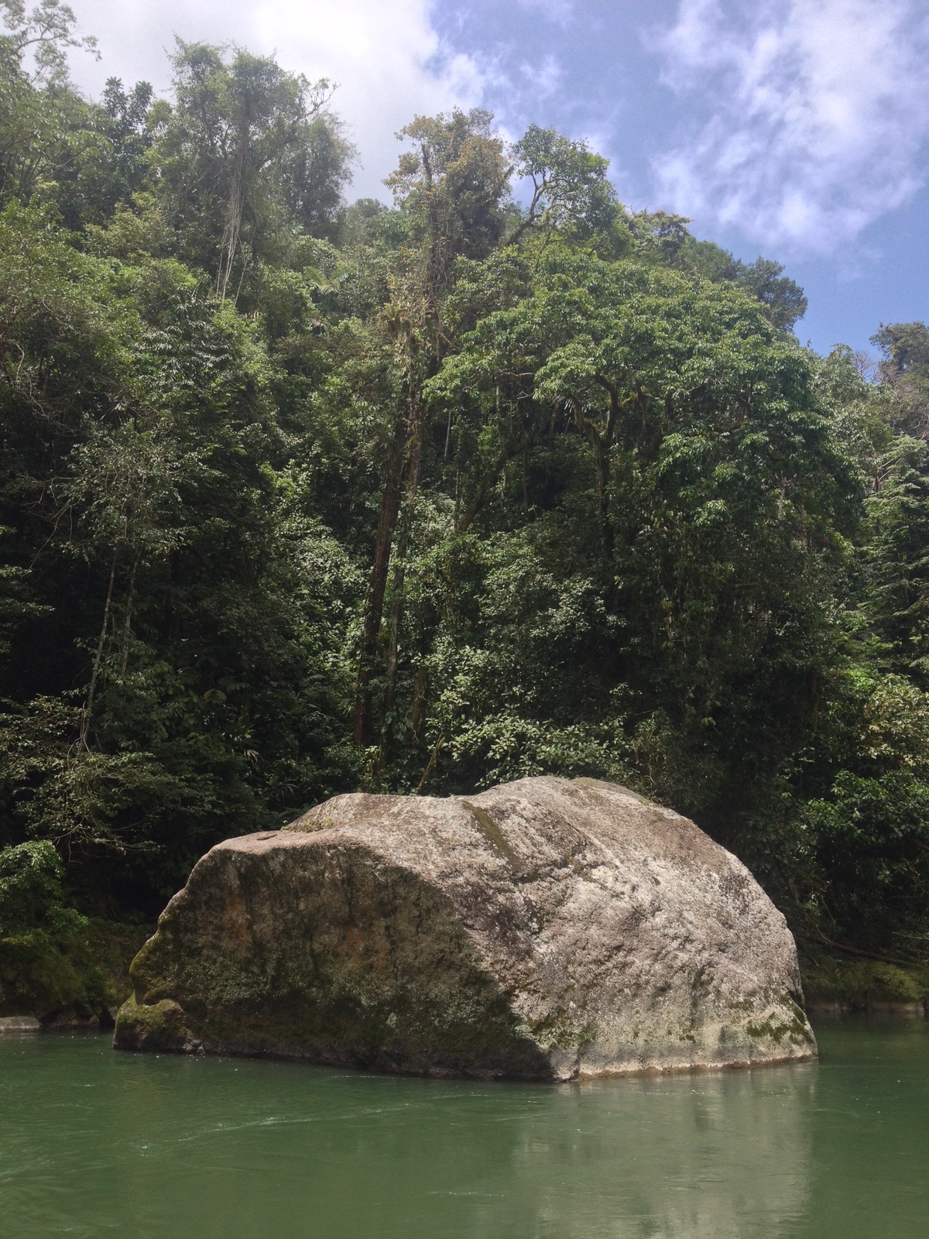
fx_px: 1252
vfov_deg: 52.6
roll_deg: +0.7
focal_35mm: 35
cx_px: 464
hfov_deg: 40.7
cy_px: 620
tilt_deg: +13.0
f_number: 2.4
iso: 50
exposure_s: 1/736
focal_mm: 4.28
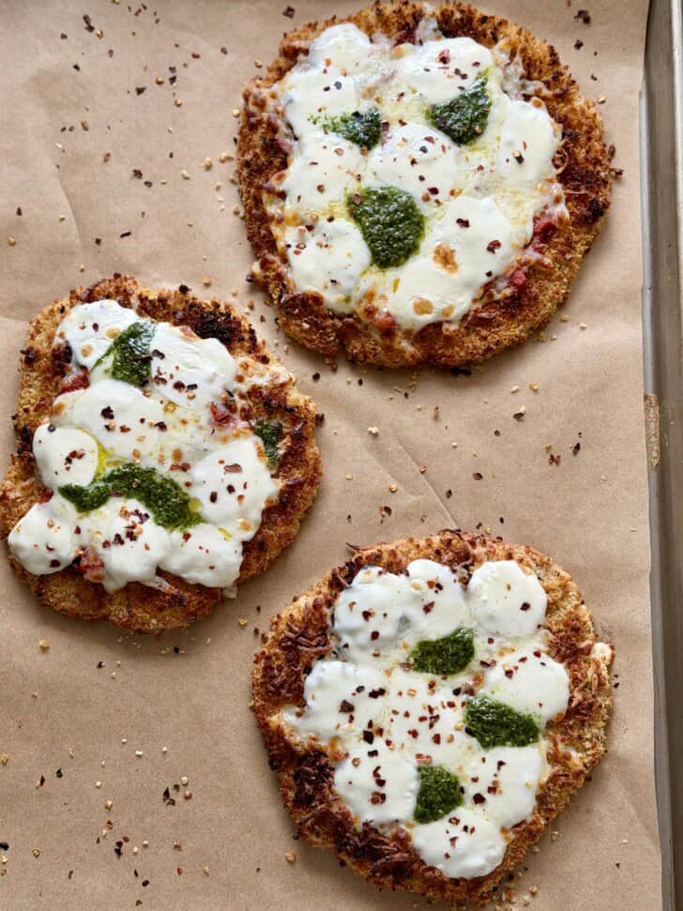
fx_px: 1263
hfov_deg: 30.3
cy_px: 456
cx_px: 342
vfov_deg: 39.7
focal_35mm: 48
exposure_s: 1/121
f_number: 1.8
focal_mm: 6.8
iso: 80
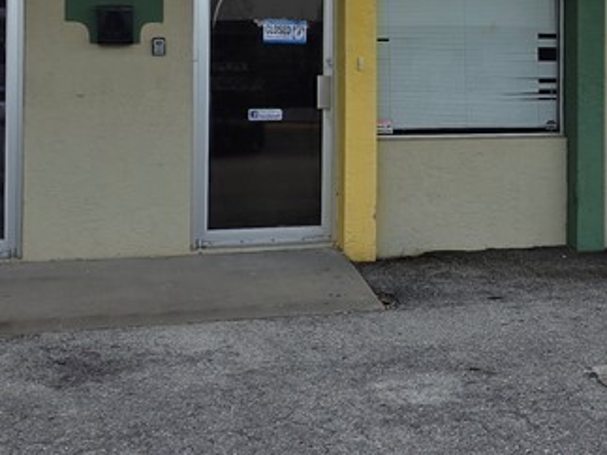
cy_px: 47
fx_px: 1280
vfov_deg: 19.8
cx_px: 556
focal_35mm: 73
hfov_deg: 25.8
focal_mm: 6.3
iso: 12
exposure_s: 1/548
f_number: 1.7
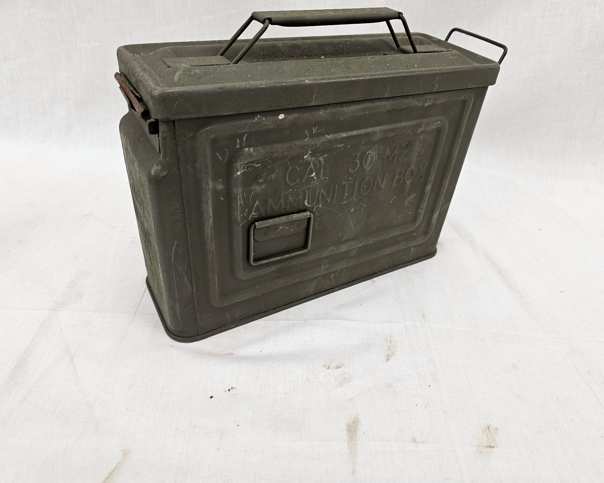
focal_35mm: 24
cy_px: 241
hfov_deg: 70.3
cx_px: 309
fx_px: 429
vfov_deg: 58.8
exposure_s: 1/100
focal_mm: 6.3
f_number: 1.7
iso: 50
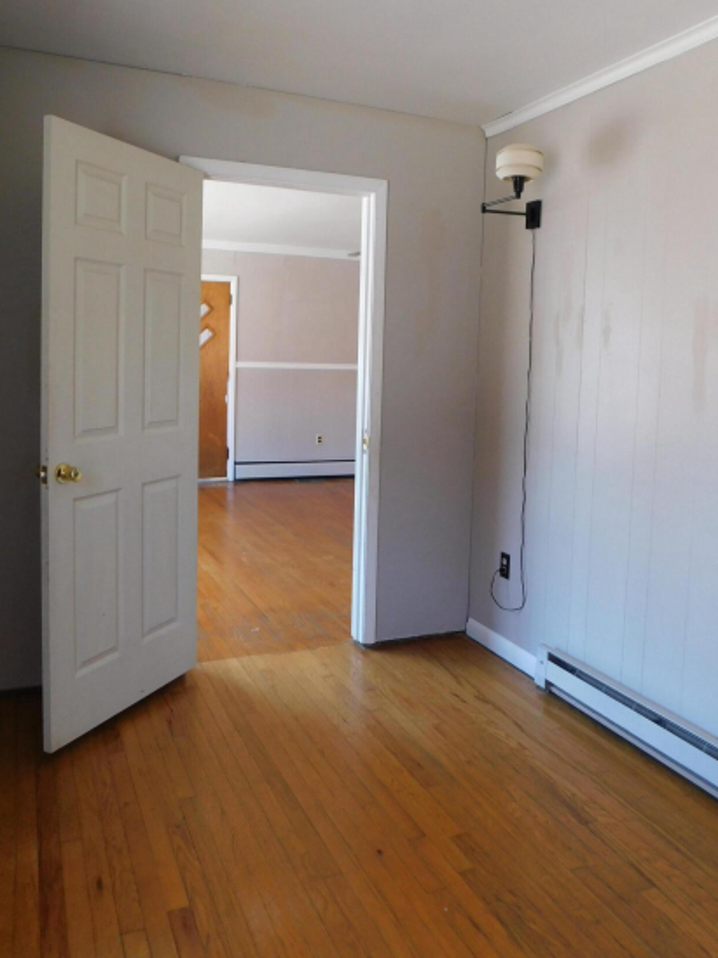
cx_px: 337
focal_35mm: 28
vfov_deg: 63.0
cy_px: 392
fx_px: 774
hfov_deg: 49.7
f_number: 3
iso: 125
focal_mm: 4
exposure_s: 1/30
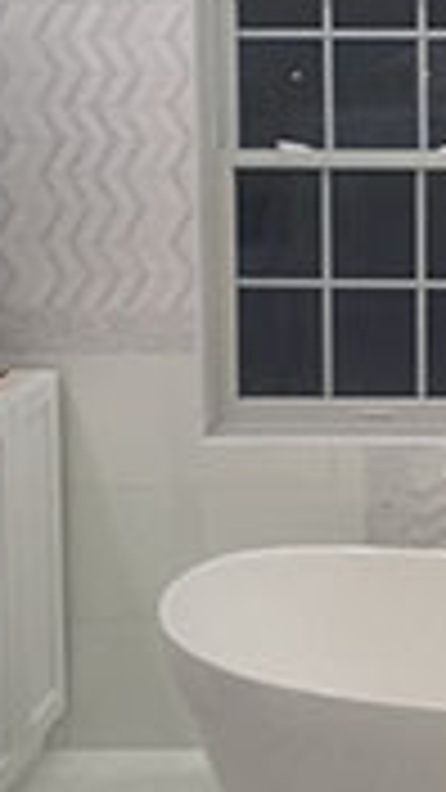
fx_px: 1514
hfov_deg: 15.9
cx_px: 577
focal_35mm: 72
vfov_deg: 28.8
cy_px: 184
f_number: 2.2
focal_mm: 4.15
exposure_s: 1/60
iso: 25
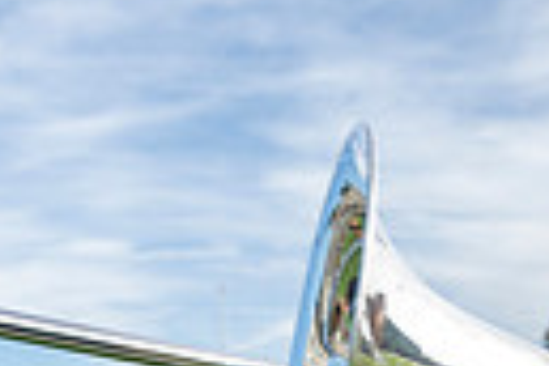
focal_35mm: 108
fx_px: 1647
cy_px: 687
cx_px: 677
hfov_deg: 17.9
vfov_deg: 11.6
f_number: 4.5
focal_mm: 24
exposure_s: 1/250
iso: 80
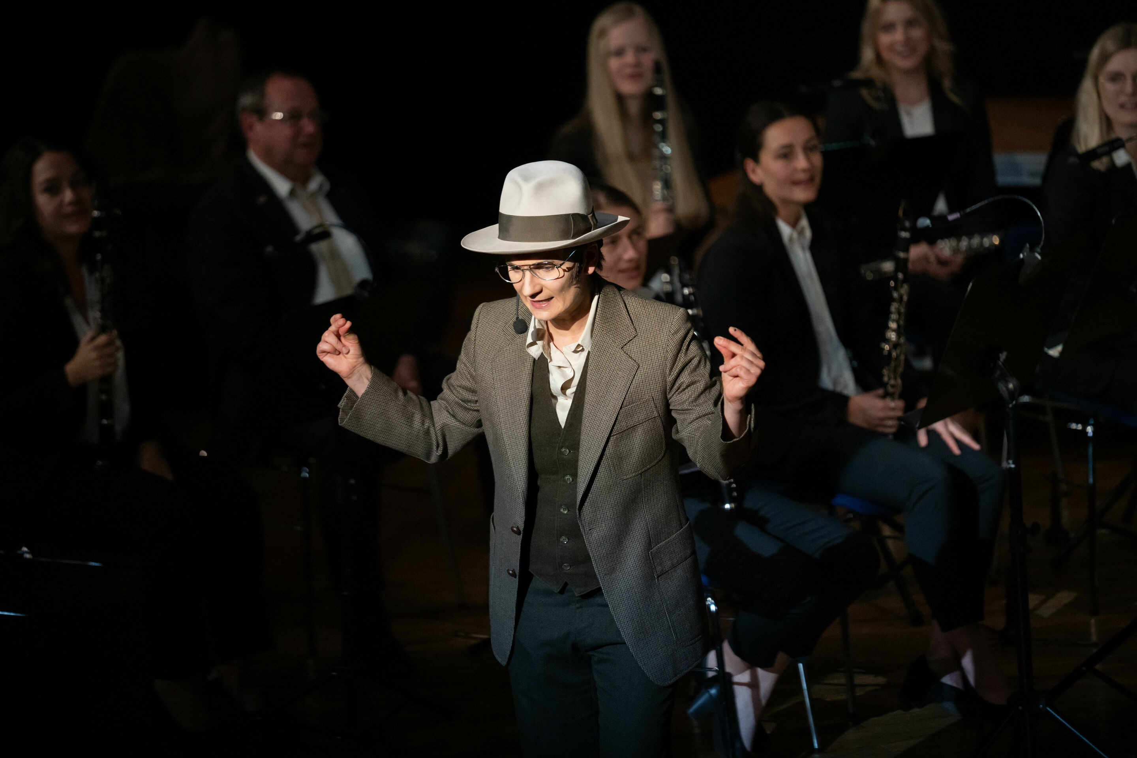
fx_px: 6316
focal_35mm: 200
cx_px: 568
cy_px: 379
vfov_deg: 6.9
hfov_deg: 10.3
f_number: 2.8
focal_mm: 200
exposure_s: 1/500
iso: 1600
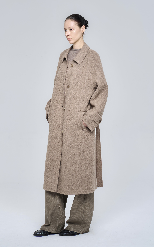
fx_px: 584
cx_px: 72
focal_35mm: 87
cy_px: 124
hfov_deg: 15.0
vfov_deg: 23.8
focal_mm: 85
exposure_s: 1/125
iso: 200
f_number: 8
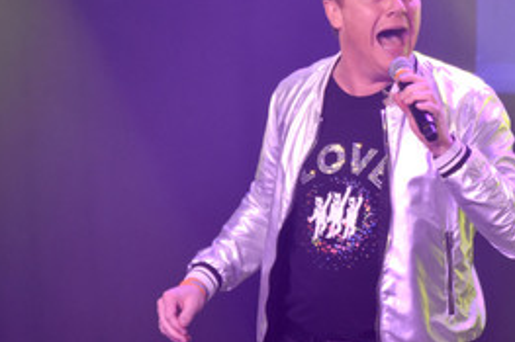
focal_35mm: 437
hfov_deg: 4.7
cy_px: 188
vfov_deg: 3.1
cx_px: 342
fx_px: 6247
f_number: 5.6
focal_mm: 170
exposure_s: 1/200
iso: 1400
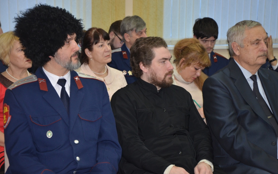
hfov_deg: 23.3
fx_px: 674
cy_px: 89
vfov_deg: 14.7
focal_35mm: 89
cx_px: 139
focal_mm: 58
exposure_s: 1/60
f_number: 5
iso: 800
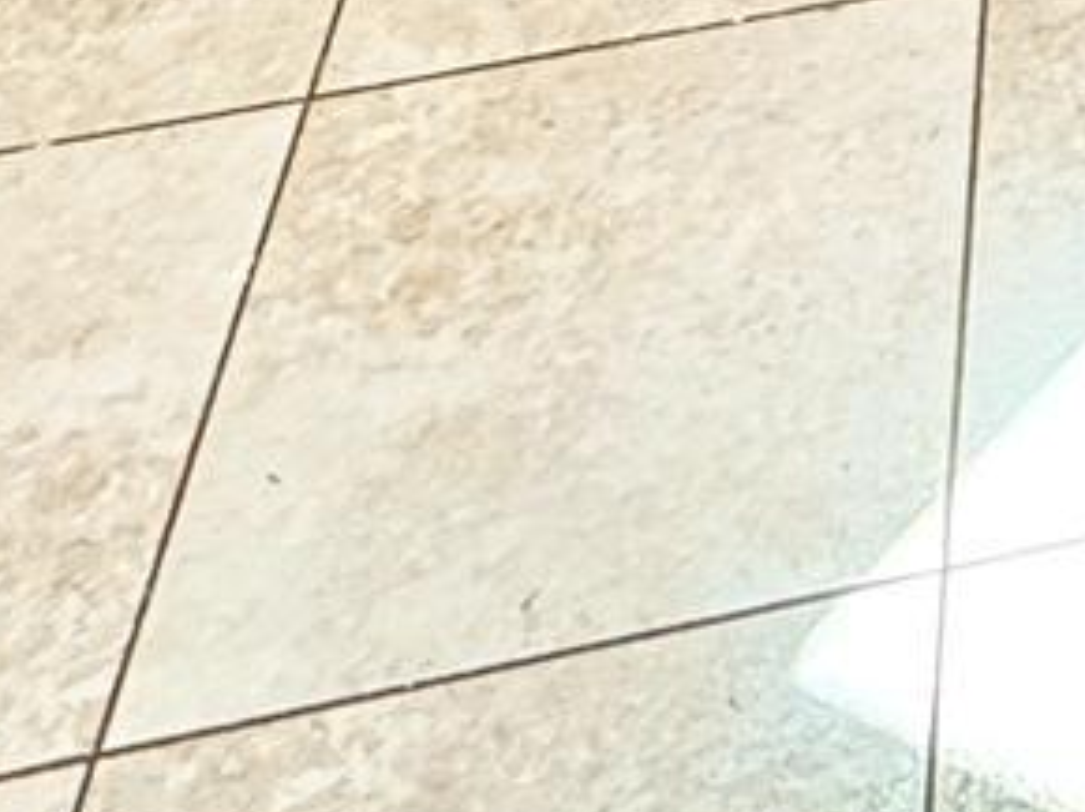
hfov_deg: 16.7
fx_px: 3100
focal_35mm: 99
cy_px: -1826
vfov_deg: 9.9
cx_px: 1927
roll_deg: +0.6
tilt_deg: -11.9
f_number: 2.2
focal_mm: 2.22
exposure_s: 1/120
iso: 200
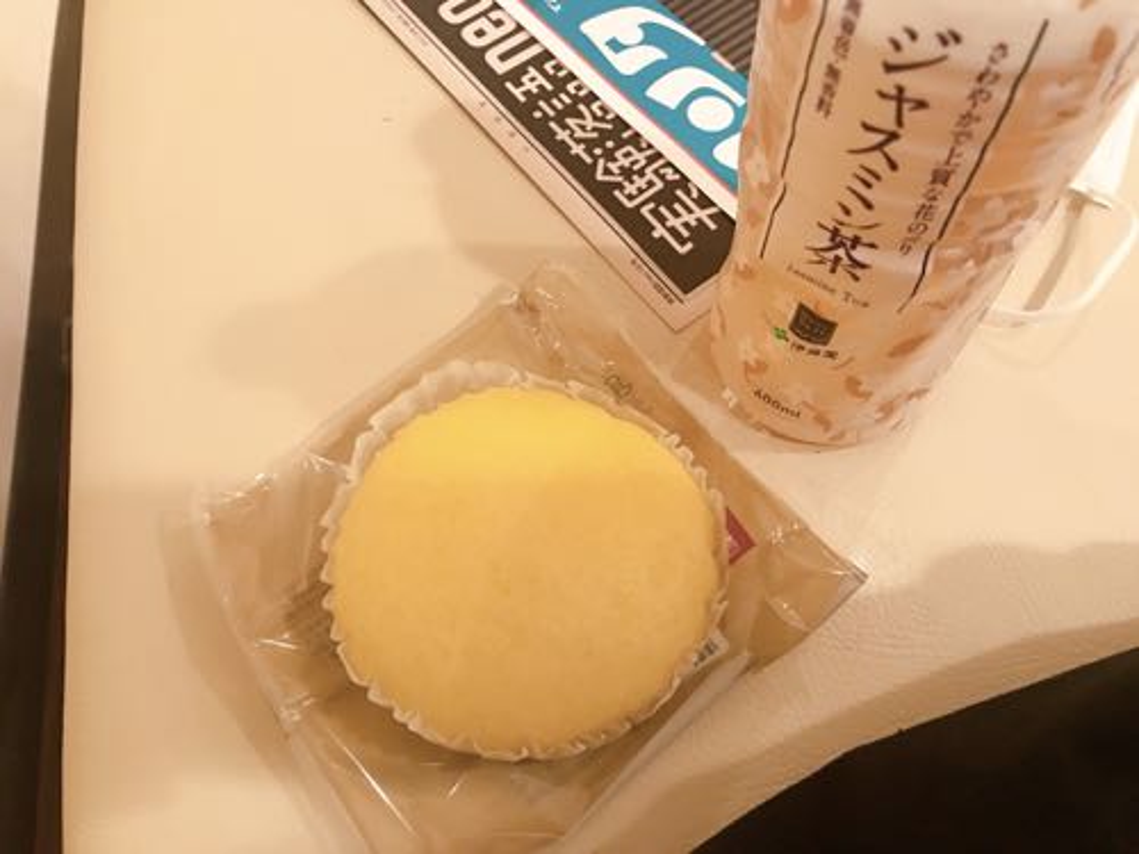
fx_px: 921
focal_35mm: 28
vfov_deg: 49.7
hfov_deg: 63.4
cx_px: 570
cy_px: 427
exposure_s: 1/17
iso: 100
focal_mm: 3.99
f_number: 1.8
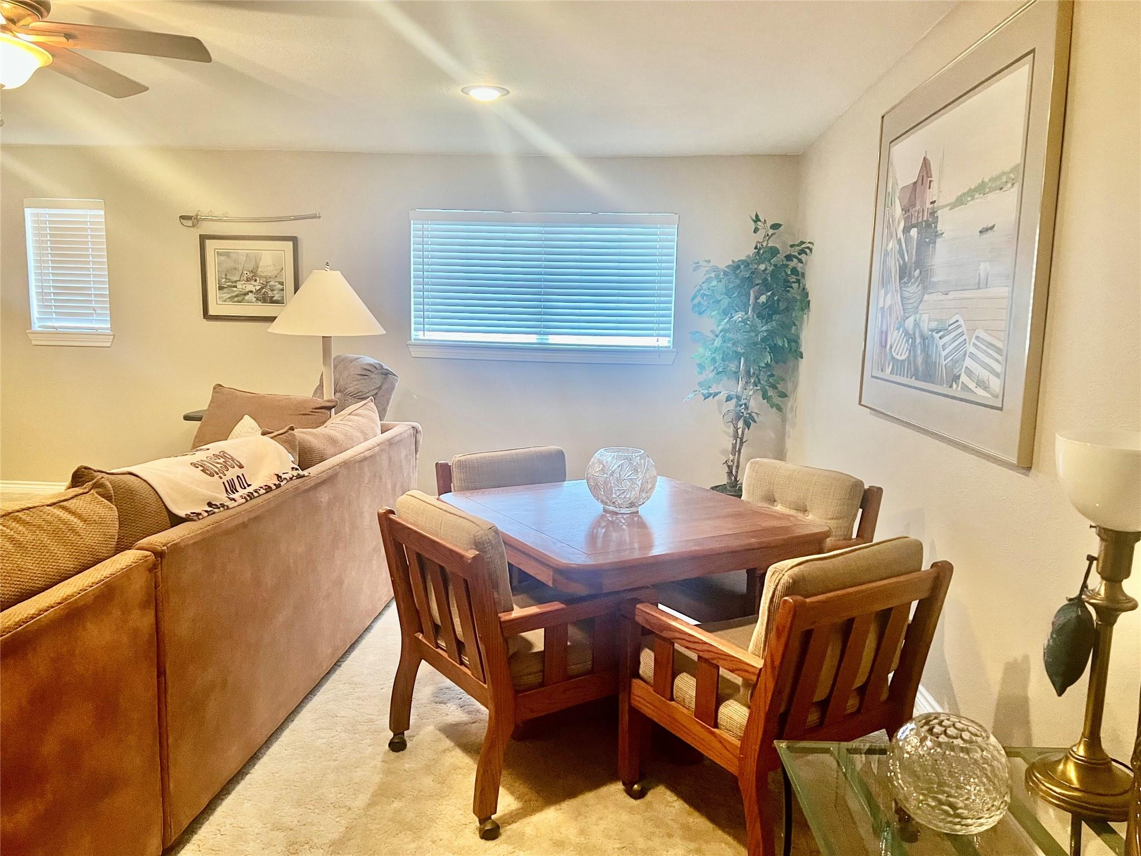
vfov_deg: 53.1
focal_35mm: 26
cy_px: 428
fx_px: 857
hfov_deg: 67.3
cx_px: 570
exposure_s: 1/60
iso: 320
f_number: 1.5
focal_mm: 5.7
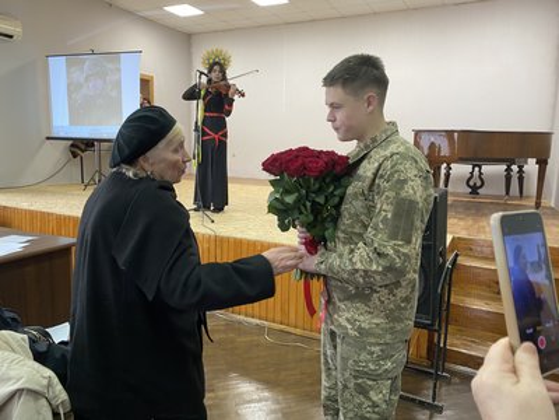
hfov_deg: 67.3
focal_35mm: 26
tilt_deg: -10.9
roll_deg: -2.5
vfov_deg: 53.1
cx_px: 280
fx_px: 420
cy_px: 210
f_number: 1.8
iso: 100
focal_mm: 4.25
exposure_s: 1/50
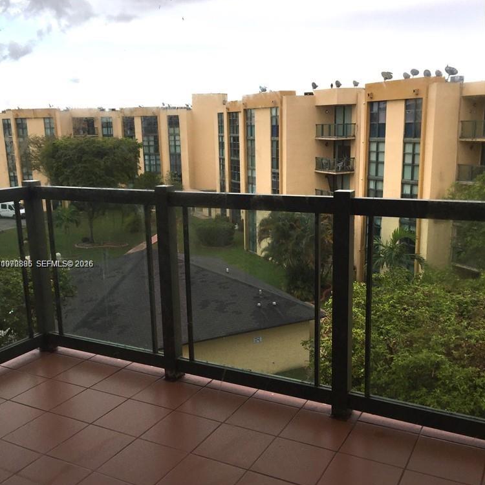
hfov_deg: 47.2
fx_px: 555
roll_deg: +1.5
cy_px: 264
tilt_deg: -12.8
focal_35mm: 35
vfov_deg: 47.2
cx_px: 238
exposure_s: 1/444
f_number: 2.2
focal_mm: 4.15
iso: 32
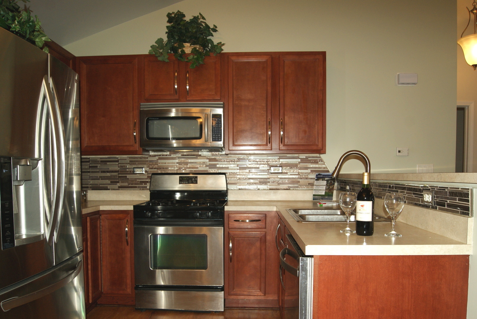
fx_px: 398
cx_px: 238
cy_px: 160
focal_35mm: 30
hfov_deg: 61.9
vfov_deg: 43.7
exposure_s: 1/60
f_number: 5.6
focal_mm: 20
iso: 400
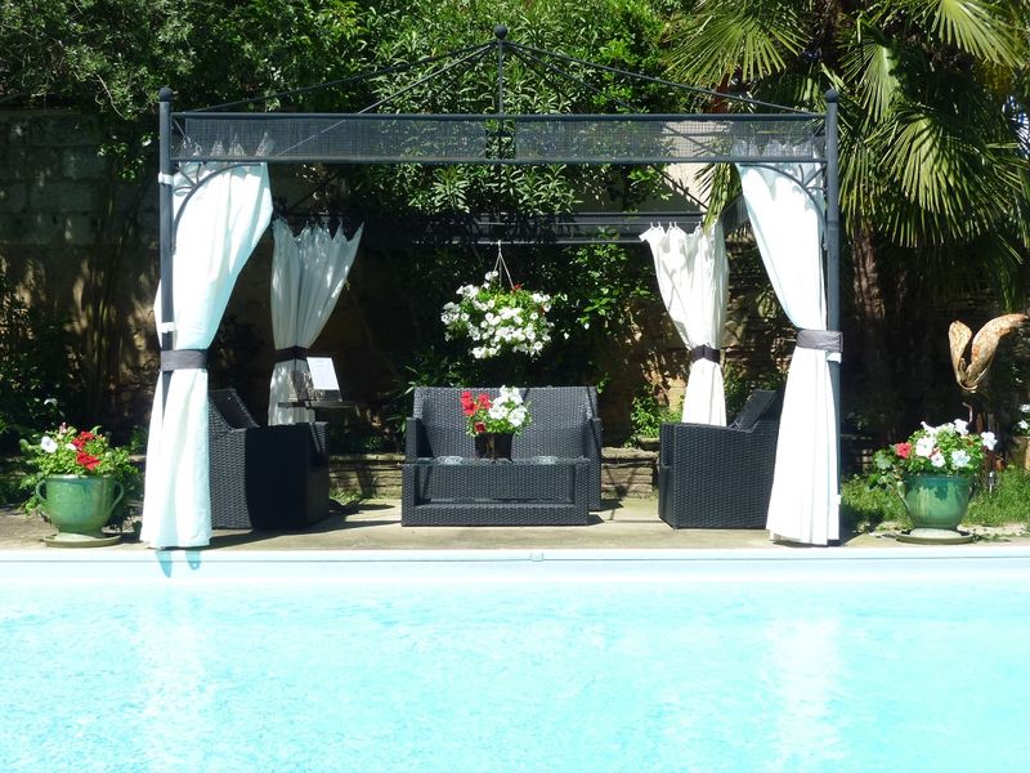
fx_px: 1190
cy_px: 386
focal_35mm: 40
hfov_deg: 46.8
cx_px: 515
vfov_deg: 36.0
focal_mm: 7.2
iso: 80
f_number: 4
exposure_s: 1/320
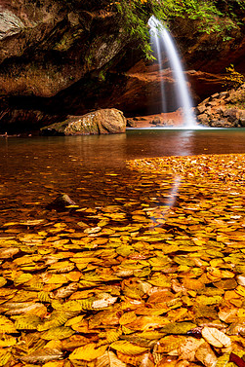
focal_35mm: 37
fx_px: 378
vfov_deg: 51.9
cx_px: 132
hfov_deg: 35.9
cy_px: 176
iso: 64
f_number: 16
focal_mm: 31
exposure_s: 2
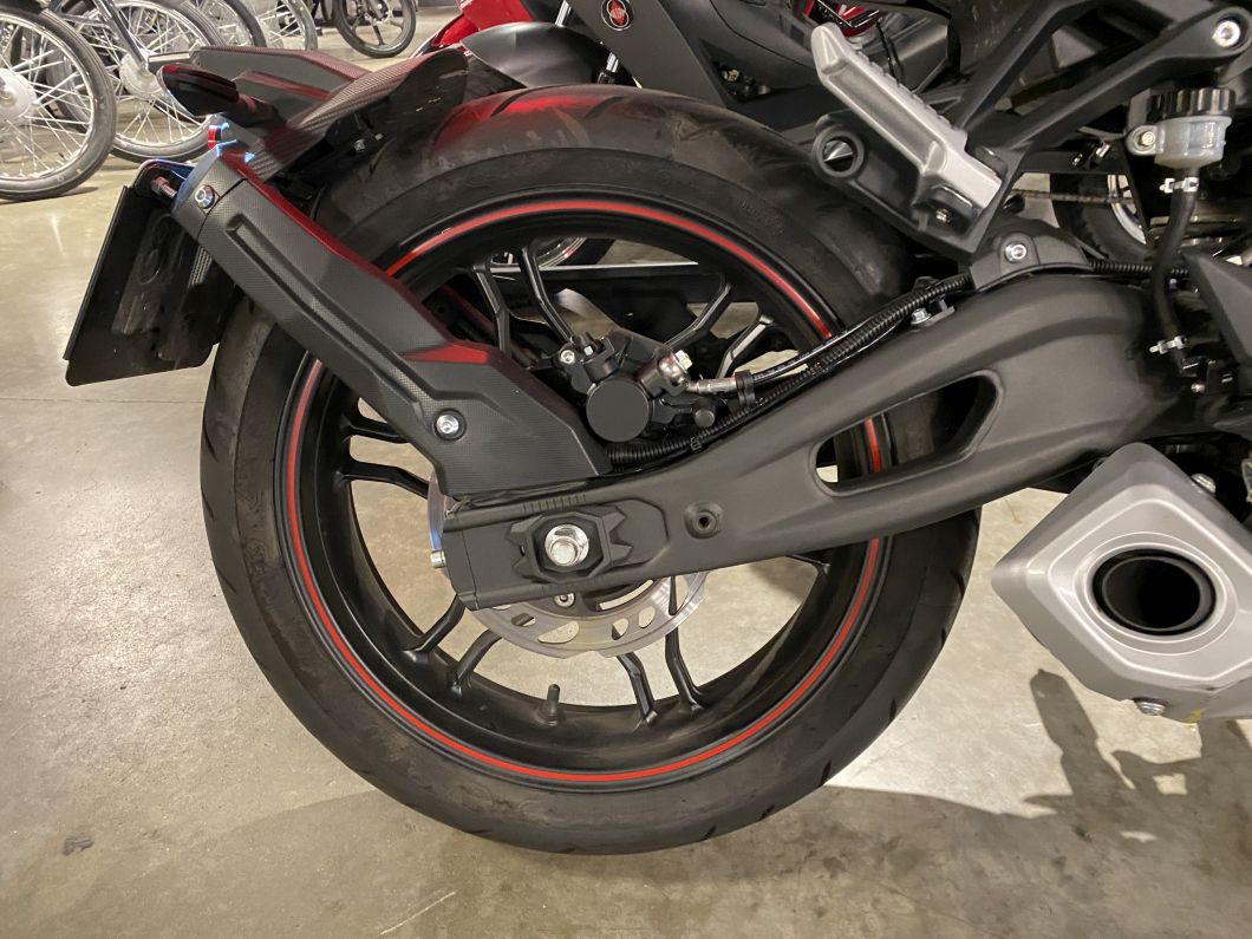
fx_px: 940
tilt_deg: -29.0
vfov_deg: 53.1
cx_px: 626
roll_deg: +1.7
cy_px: 470
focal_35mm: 26
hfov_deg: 67.3
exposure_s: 1/33
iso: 500
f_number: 1.8
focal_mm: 4.25
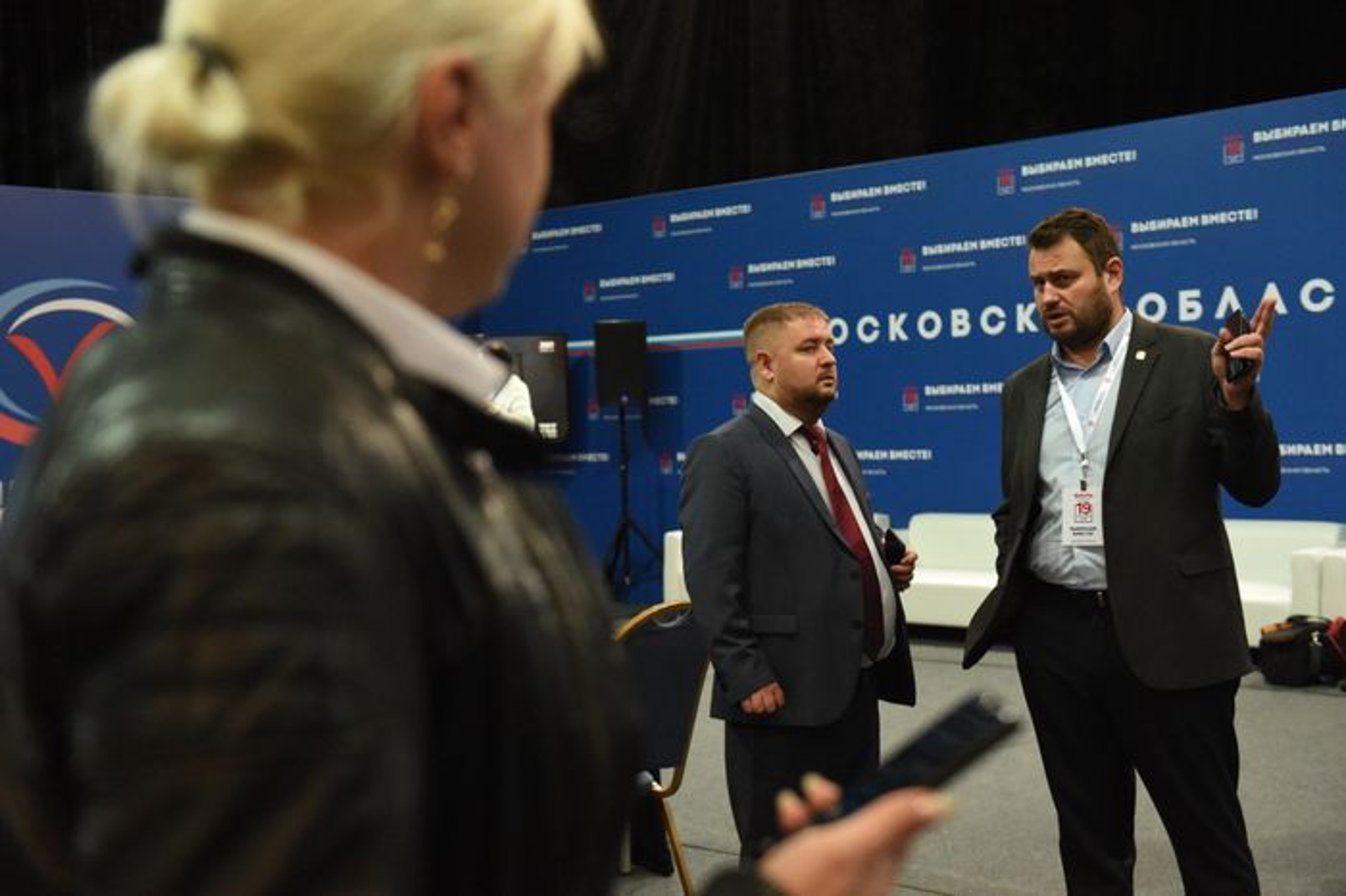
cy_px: 448
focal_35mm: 48
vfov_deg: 28.0
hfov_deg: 41.1
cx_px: 673
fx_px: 1794
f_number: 4
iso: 12800
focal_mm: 48
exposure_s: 1/1600
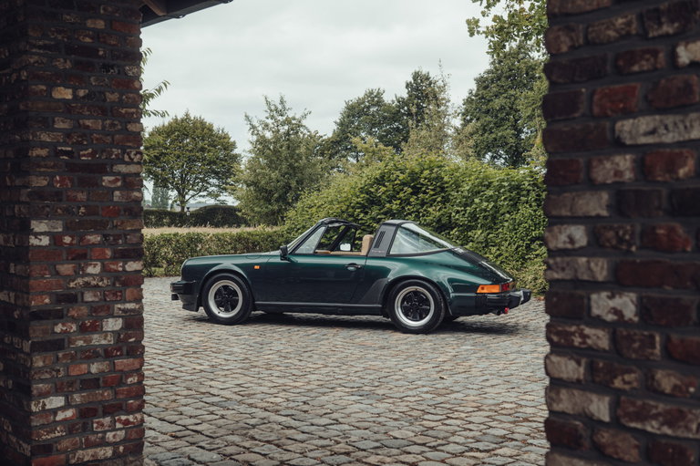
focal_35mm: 48
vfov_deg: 28.0
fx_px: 933
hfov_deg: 41.1
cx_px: 350
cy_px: 233
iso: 200
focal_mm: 48
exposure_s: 1/125
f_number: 5.6
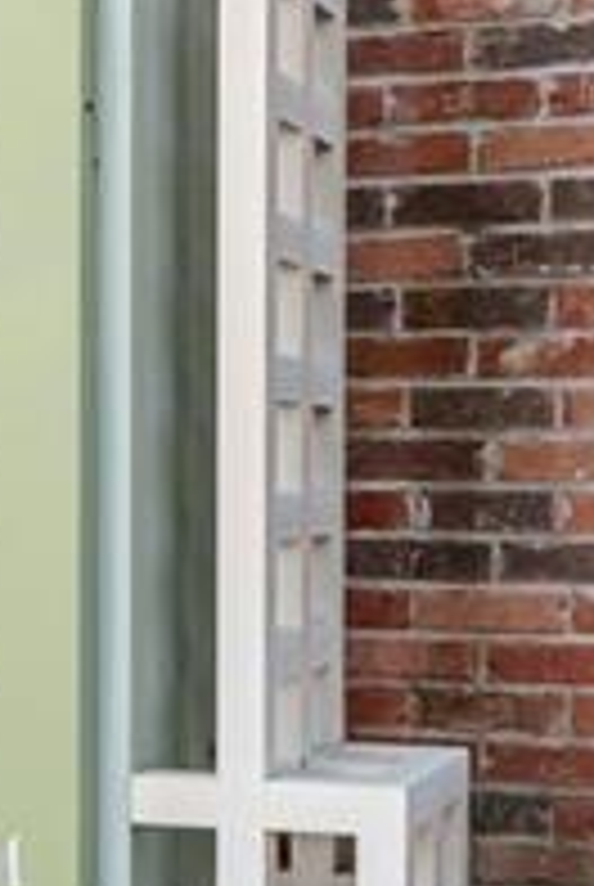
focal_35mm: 86
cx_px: 72
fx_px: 2111
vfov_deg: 23.7
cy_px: 504
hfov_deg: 15.8
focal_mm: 11
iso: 640
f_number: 6.3
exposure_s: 1/200
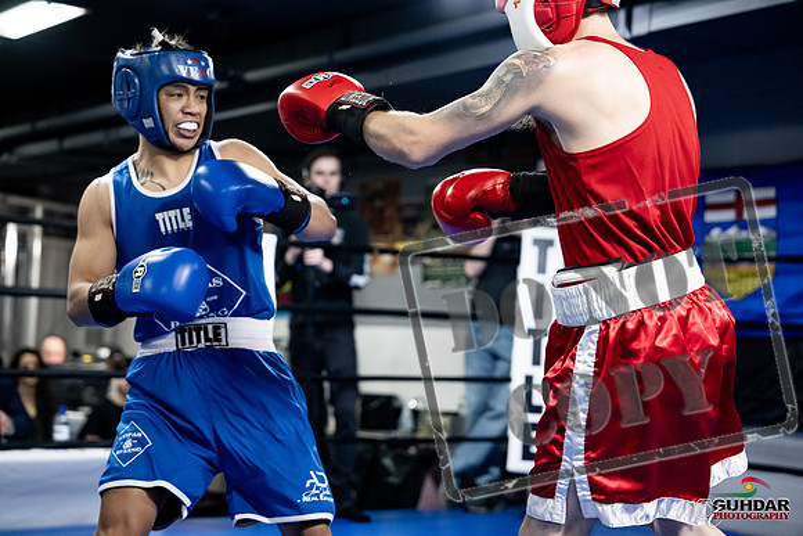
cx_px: 402
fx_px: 1562
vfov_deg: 19.5
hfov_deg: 28.8
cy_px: 268
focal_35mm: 70
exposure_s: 1/1000
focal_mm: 70
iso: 8000
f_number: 2.8
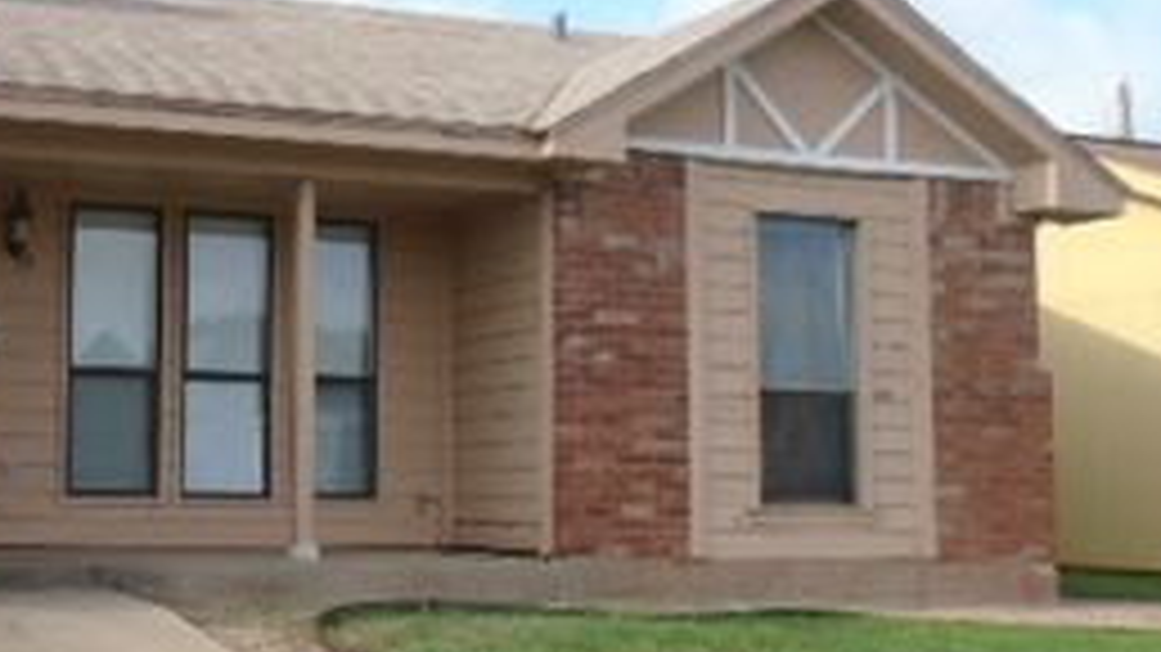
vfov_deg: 21.8
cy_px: 304
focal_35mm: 55
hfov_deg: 36.3
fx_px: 1693
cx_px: 198
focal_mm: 4.6
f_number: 3.2
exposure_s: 1/500
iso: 100
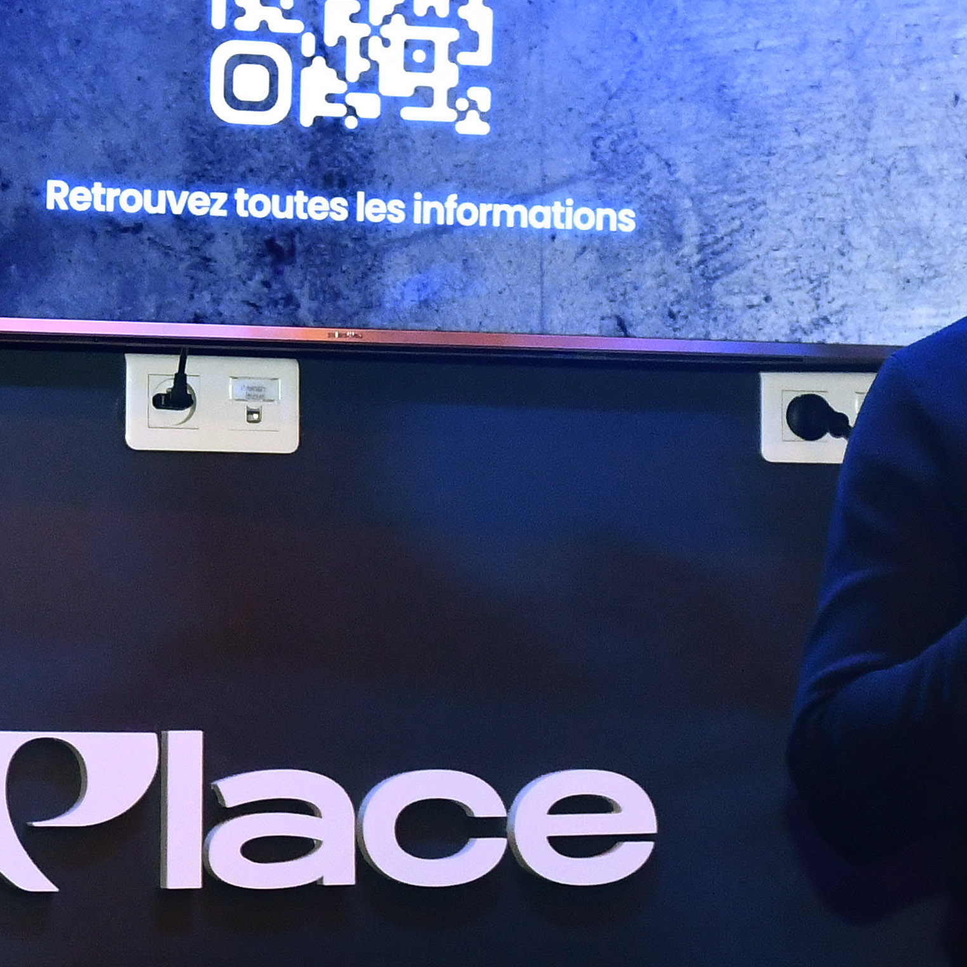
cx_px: 709
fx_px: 5137
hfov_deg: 10.7
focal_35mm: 163
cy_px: 349
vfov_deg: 10.7
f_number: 5.6
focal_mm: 35
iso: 2500
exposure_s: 1/80
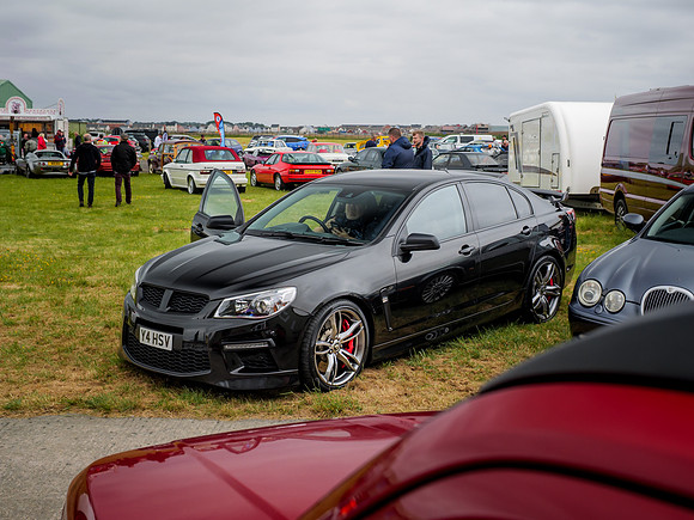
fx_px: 930
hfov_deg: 40.9
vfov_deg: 31.3
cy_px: 230
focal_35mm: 46
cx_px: 350
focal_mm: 20
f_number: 3.7
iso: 200
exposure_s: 1/320
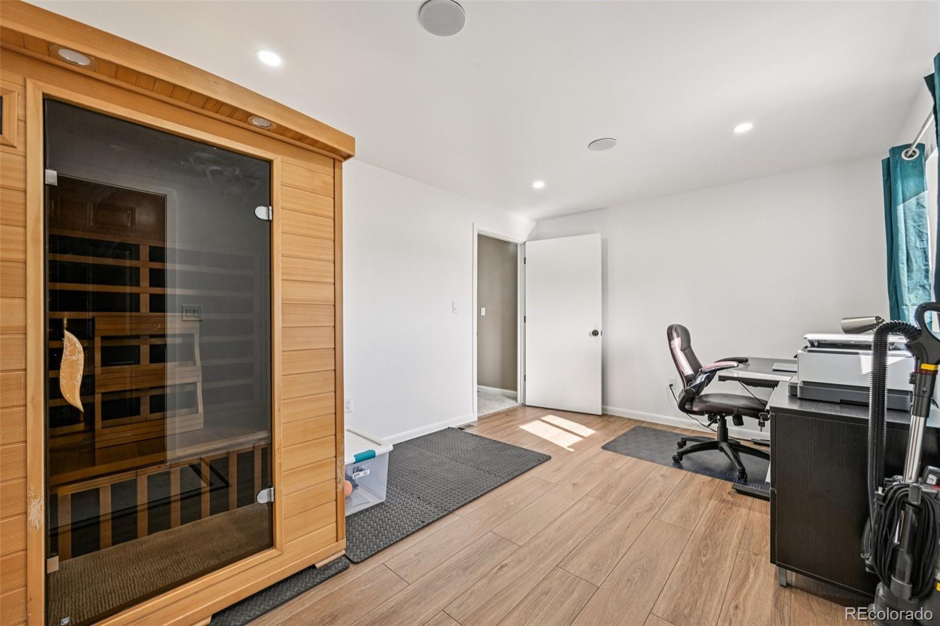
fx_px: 365
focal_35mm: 14
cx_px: 470
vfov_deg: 81.2
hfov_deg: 104.3
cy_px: 313
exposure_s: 1/15
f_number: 10
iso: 400
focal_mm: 14
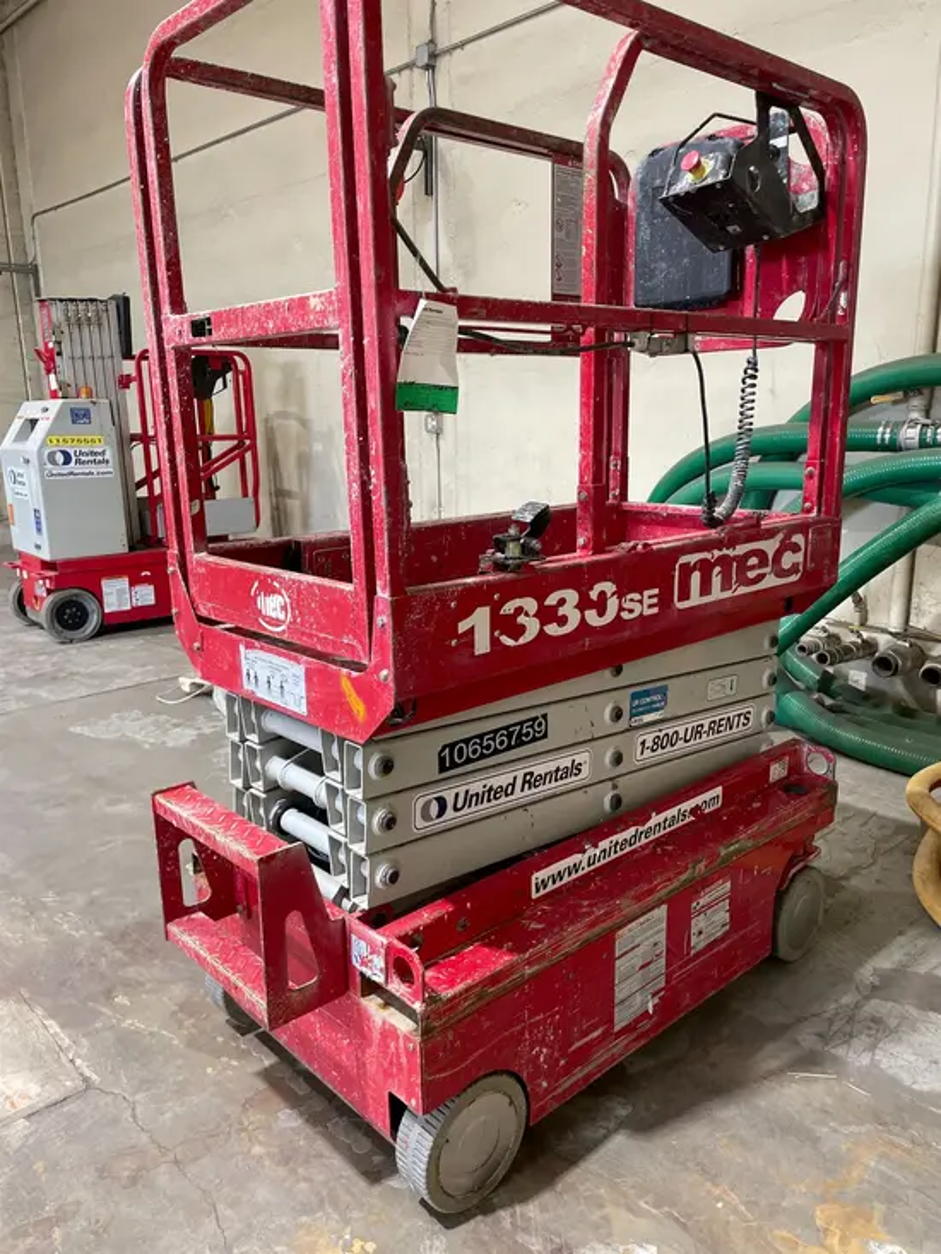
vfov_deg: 67.3
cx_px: 470
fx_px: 942
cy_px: 627
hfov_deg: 53.1
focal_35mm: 26
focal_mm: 4.2
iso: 125
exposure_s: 1/77
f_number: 1.6
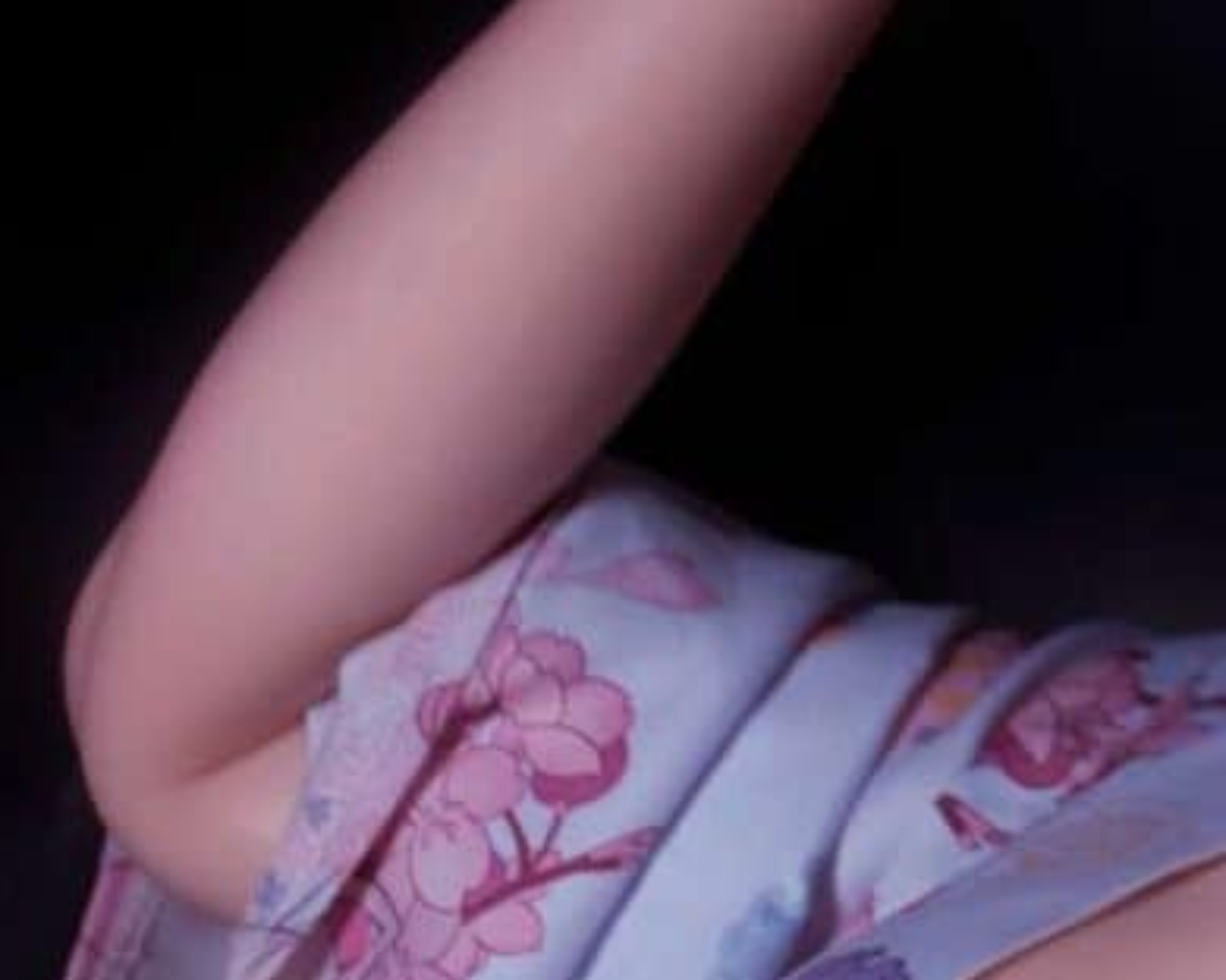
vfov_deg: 4.0
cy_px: 198
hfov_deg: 4.9
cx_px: 1797
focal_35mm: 389
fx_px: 14115
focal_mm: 90
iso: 500
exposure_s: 1/40
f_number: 5.6
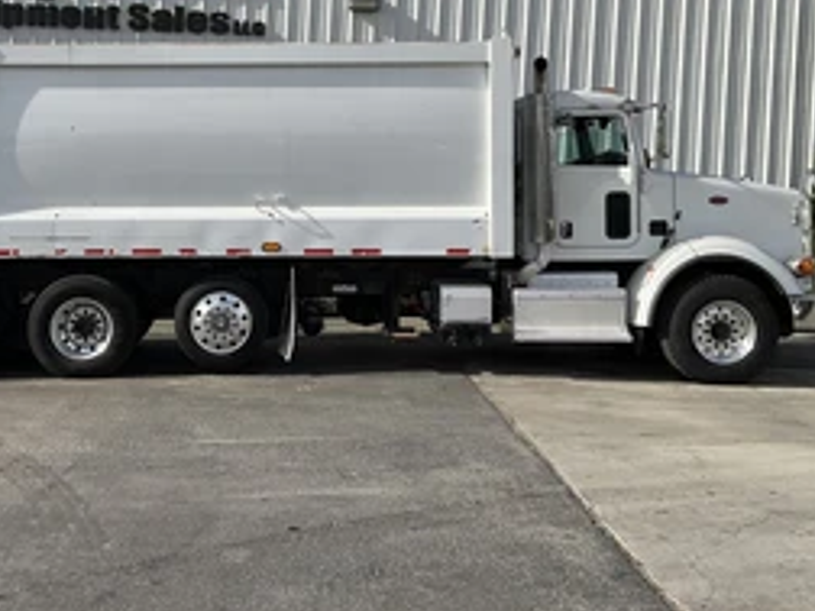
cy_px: 210
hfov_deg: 40.6
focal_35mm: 46
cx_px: 252
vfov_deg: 31.3
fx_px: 1083
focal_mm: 3
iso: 16
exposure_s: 1/2058
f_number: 1.8
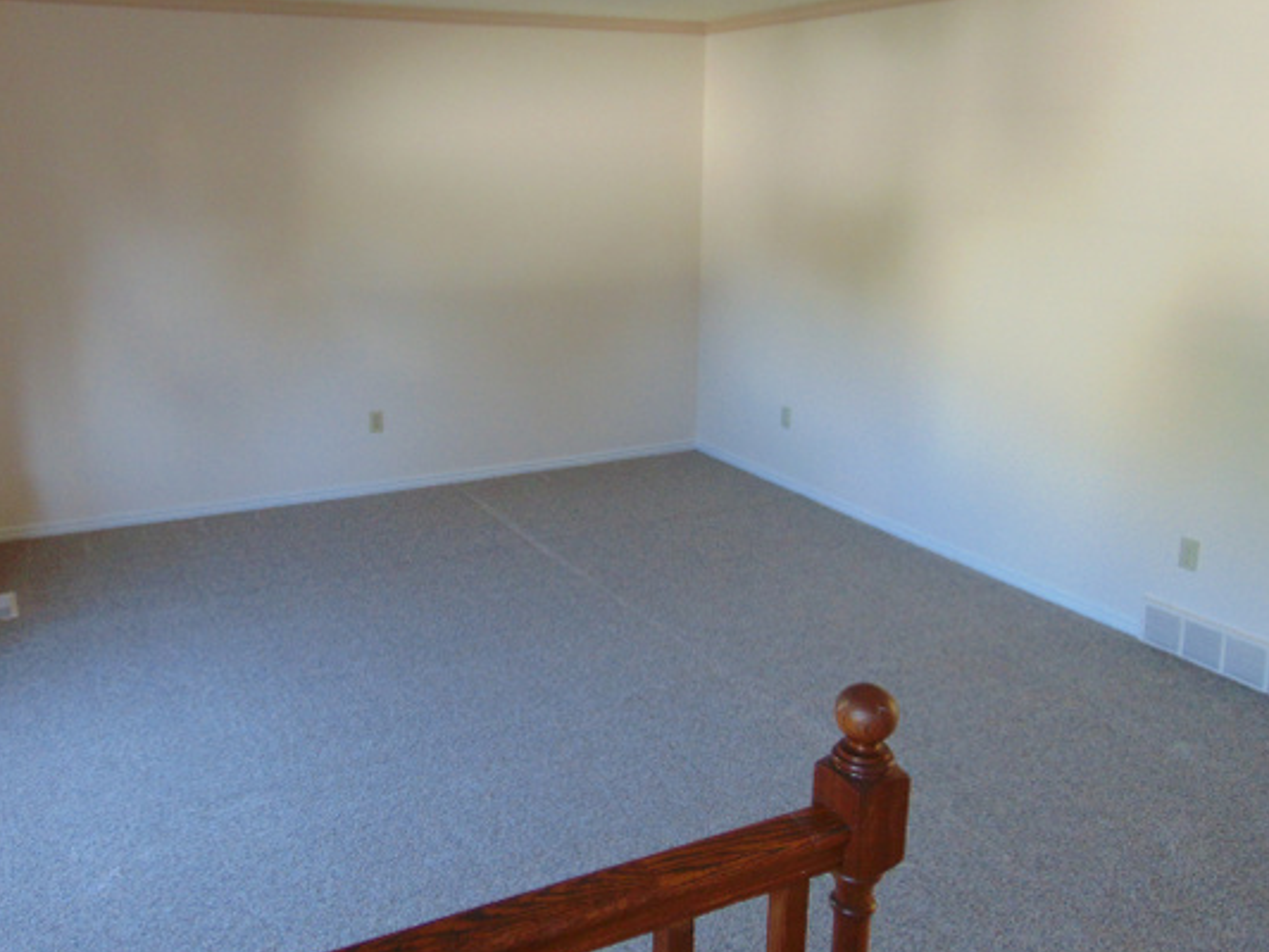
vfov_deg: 46.8
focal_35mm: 30
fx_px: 1100
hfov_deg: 59.8
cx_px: 569
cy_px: 433
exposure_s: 1/30
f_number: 3
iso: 200
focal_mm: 4.5
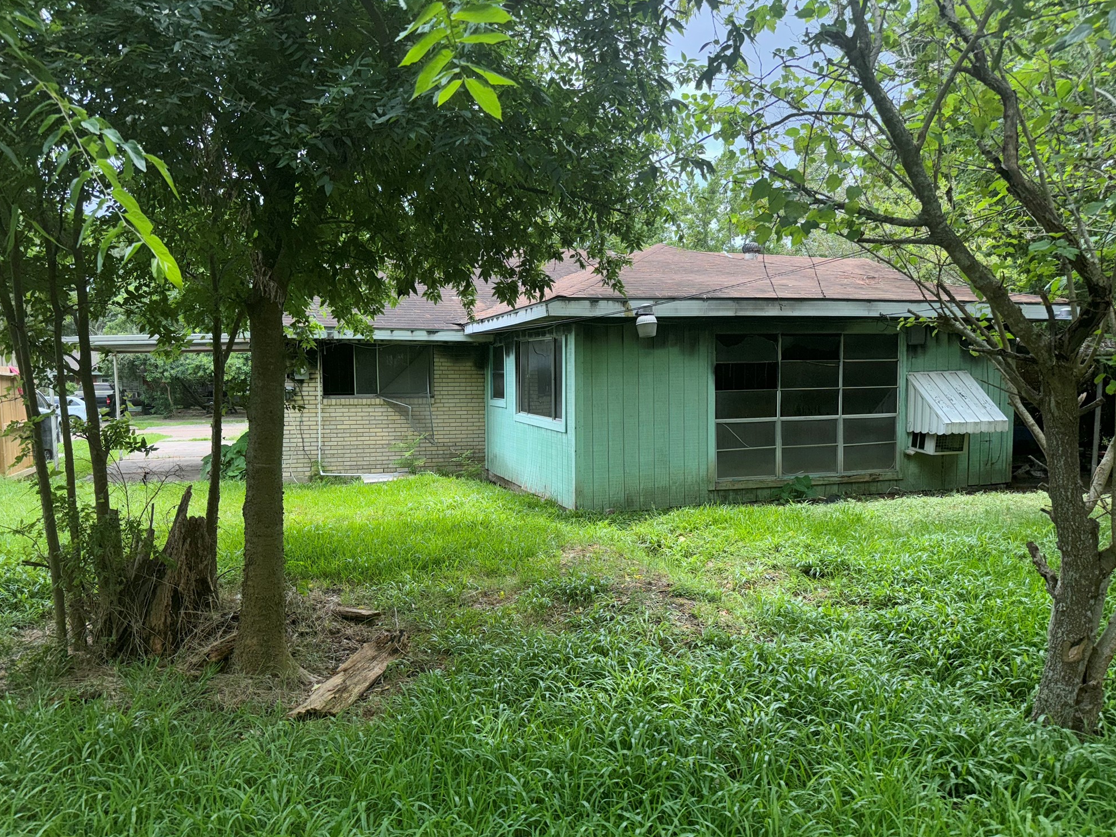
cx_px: 547
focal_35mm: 25
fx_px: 806
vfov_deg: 54.9
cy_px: 431
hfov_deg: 69.4
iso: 50
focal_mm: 6.76
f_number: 1.78
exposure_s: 1/1366
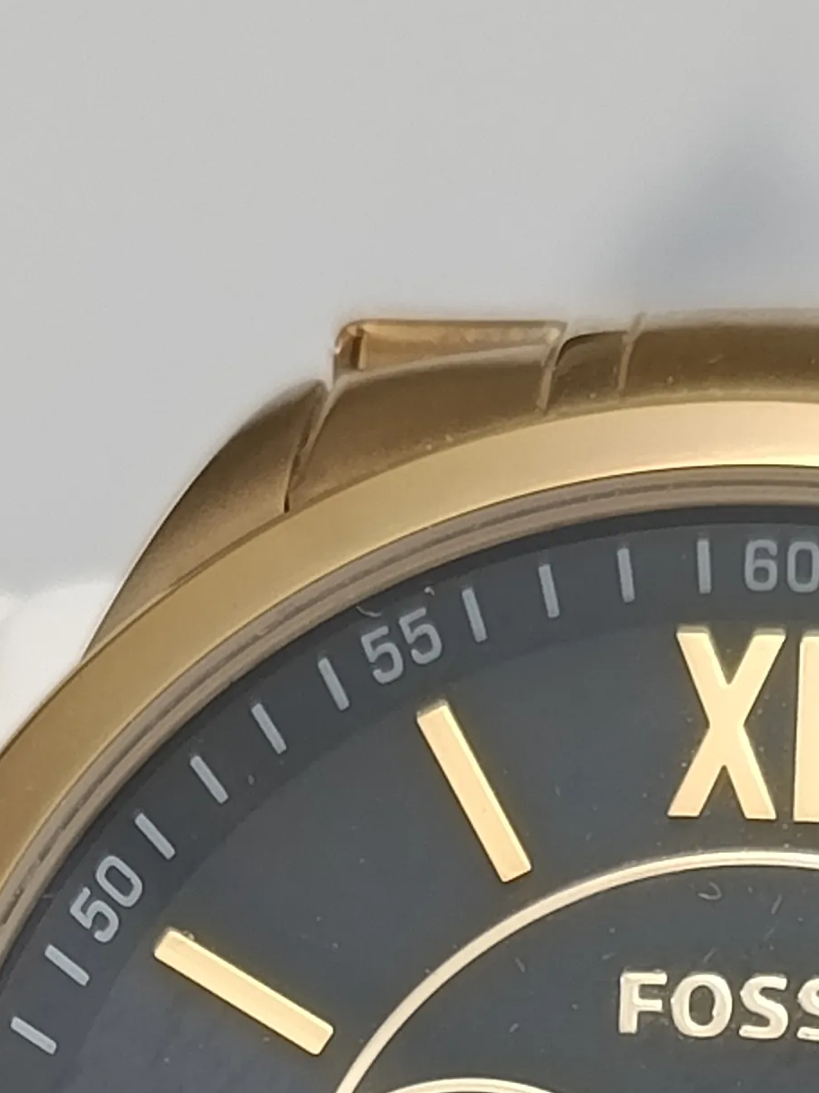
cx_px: 797
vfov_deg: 11.8
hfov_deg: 9.3
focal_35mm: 158
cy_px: 1796
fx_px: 4985
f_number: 1.7
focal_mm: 5.24
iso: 360
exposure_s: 1/100
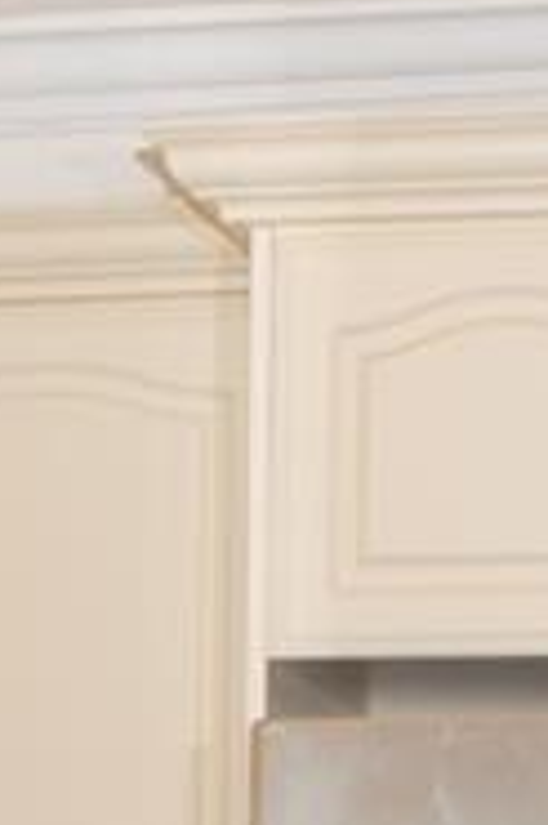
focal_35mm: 191
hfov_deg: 7.1
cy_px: 1447
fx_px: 4364
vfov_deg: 10.2
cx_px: -321
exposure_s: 1/60
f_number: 11
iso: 400
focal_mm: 23
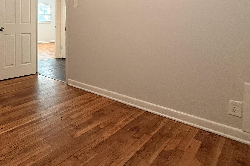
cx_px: 28
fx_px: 187
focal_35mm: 27
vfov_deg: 44.9
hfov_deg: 58.4
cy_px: 27
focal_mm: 2.22
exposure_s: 1/60
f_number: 2.2
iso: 400
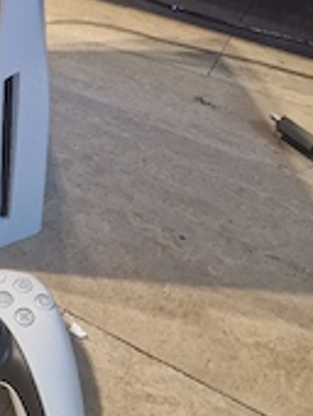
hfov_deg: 24.9
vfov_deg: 34.1
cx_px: -46
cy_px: 66
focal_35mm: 54
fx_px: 649
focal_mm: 6.4
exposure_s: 1/100
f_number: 1.8
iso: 125
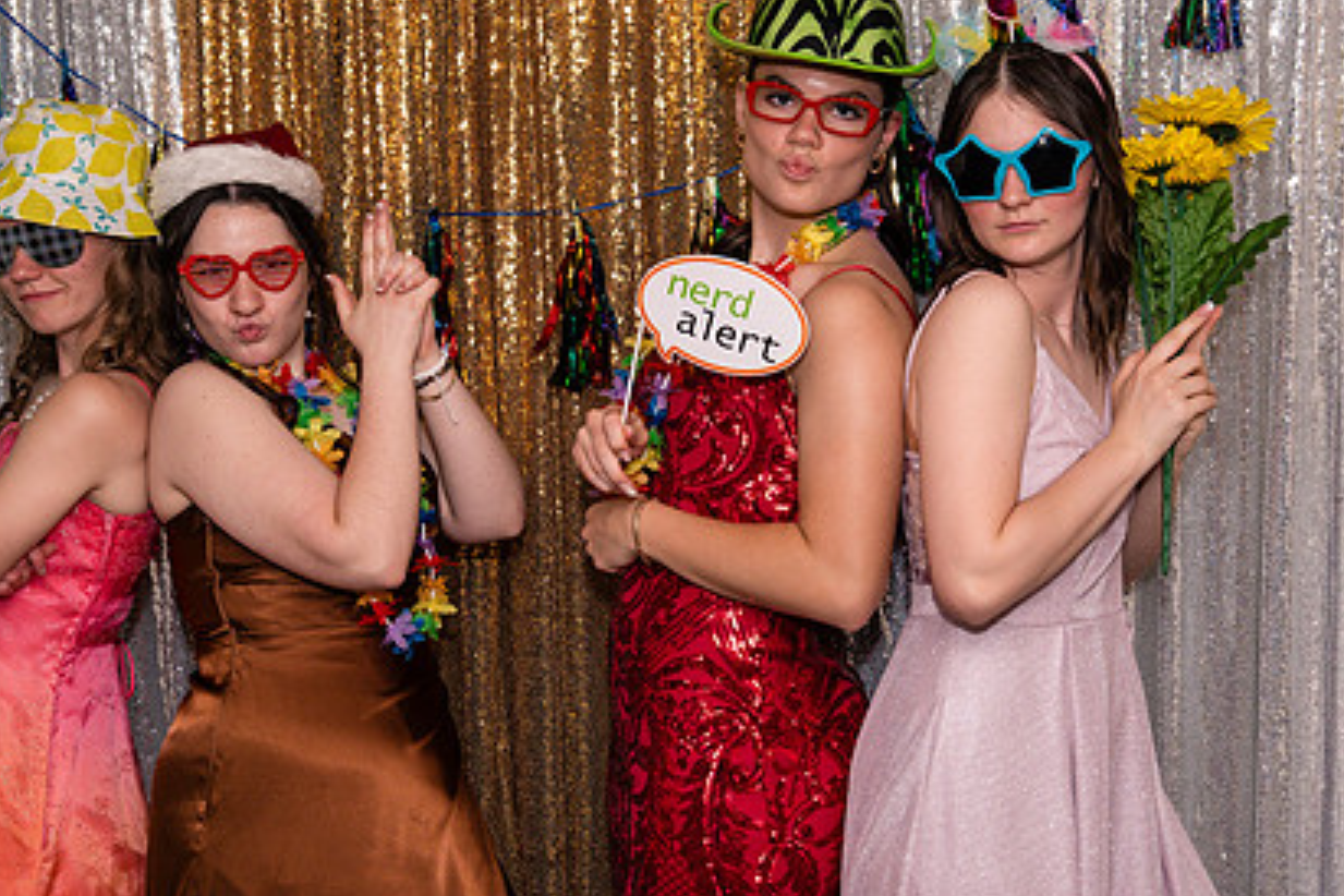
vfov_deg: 20.6
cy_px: 463
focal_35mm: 66
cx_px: 636
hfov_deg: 30.5
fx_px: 2464
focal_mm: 44
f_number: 5
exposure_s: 1/250
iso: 400
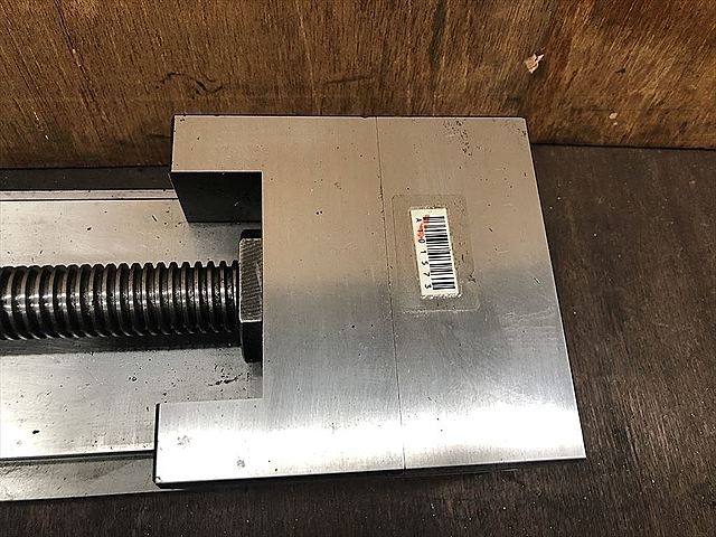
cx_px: 358
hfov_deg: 63.4
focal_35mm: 28
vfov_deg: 49.7
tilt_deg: -70.3
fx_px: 579
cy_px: 268
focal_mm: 3.99
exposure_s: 1/15
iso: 40
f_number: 1.8
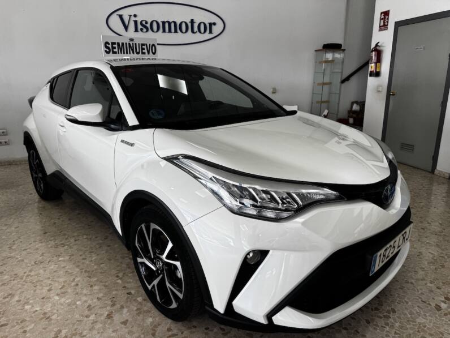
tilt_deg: -15.4
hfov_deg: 71.6
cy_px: 169
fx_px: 312
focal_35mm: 24
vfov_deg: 56.8
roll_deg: +1.1
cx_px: 225
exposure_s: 1/249
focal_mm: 6.76
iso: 64
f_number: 1.78
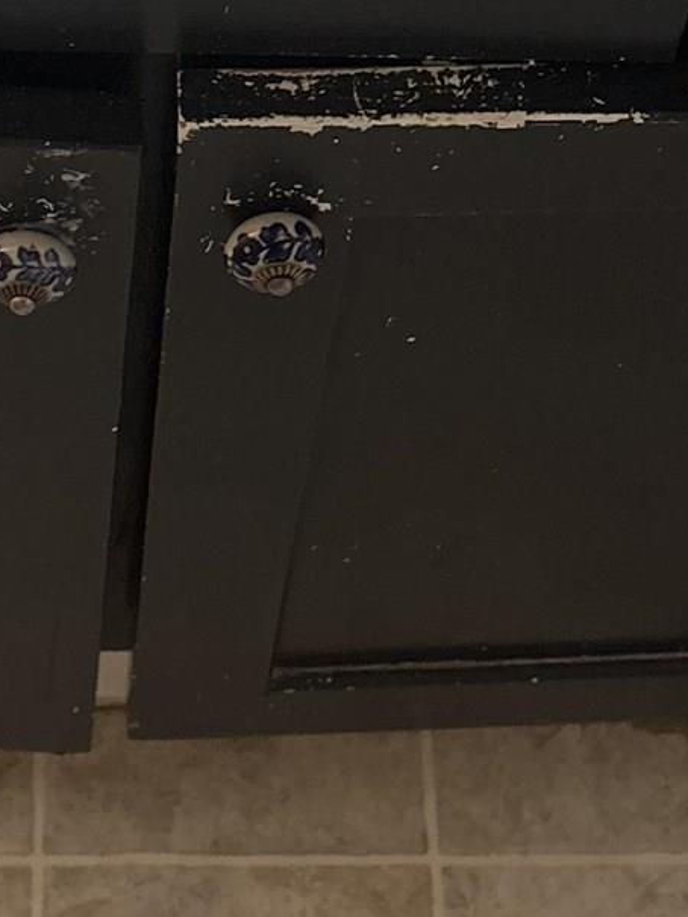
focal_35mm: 99
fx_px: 2623
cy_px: -267
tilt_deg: -50.5
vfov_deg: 18.5
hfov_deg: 14.9
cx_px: 270
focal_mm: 5.96
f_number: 1.6
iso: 320
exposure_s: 1/60
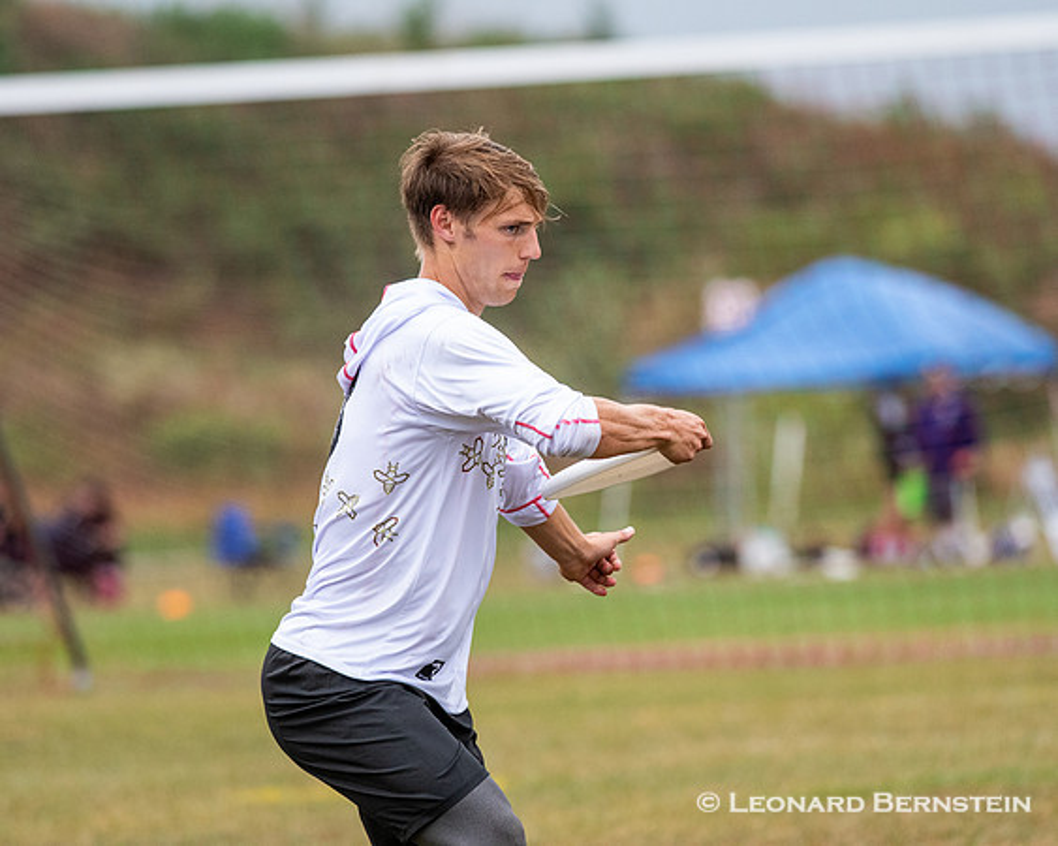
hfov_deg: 3.8
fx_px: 16080
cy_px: 417
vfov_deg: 3.0
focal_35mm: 514
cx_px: 497
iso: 1600
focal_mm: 300
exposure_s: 1/3200
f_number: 5
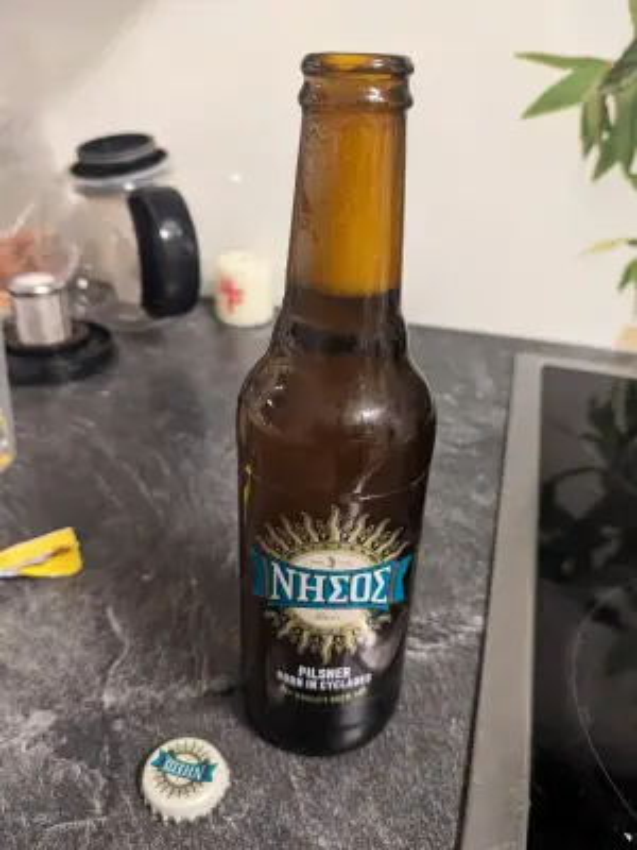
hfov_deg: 51.4
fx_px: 662
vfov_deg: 65.3
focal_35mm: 27
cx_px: 318
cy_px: 425
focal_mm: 4.38
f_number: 1.73
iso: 332
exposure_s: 1/25
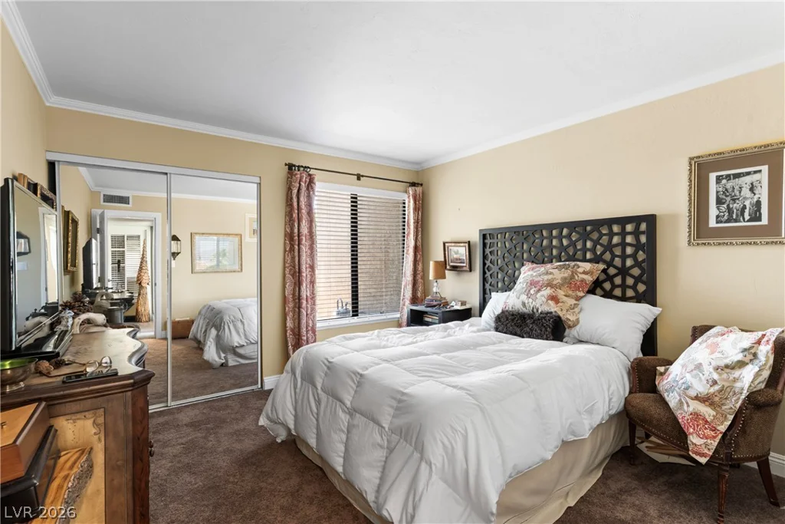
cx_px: 392
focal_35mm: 17
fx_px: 371
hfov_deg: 93.3
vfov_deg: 70.5
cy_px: 262
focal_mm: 17
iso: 400
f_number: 8
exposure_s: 1/8
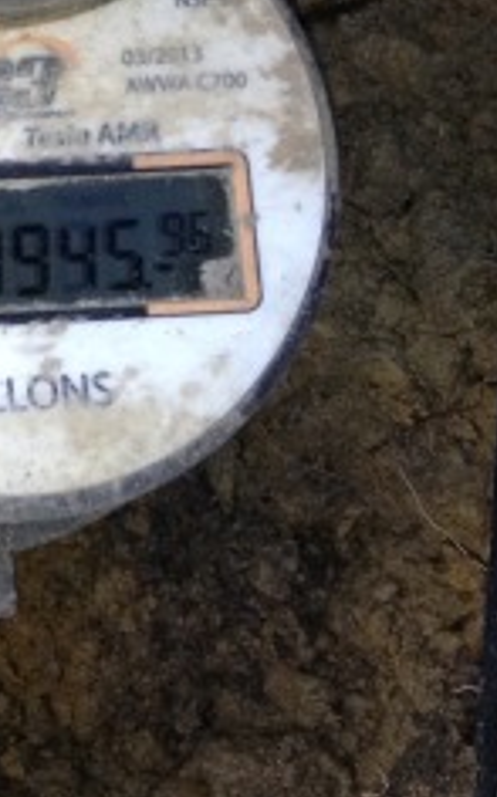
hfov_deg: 9.0
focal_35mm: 126
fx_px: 2737
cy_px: -3
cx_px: -849
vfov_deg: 16.2
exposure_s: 1/122
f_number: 2.4
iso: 100
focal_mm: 4.28
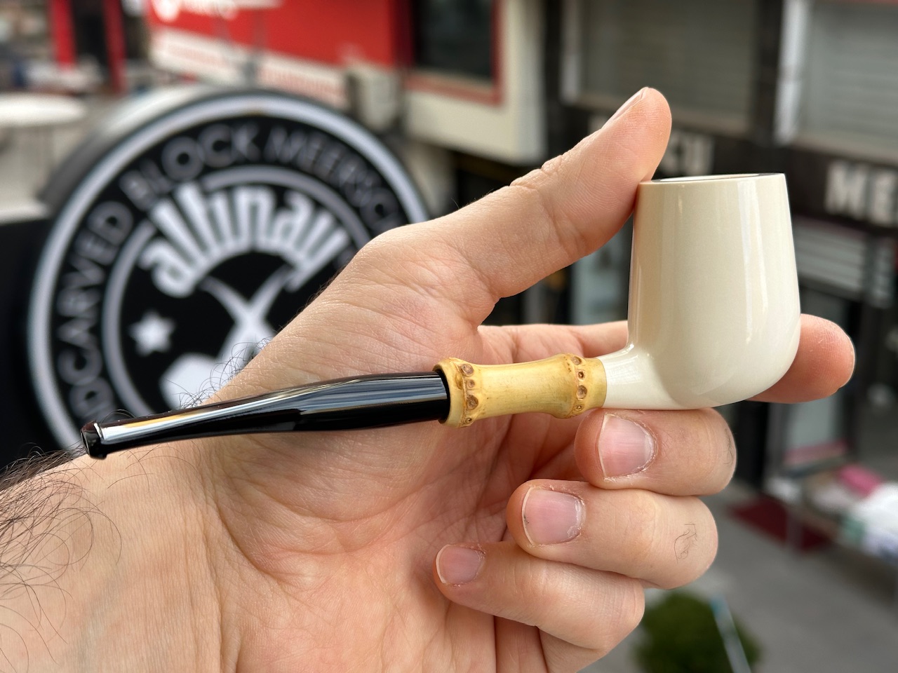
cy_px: 336
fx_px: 1245
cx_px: 449
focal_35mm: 48
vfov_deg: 30.3
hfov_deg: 39.7
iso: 64
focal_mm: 6.86
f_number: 1.78
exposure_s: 1/280
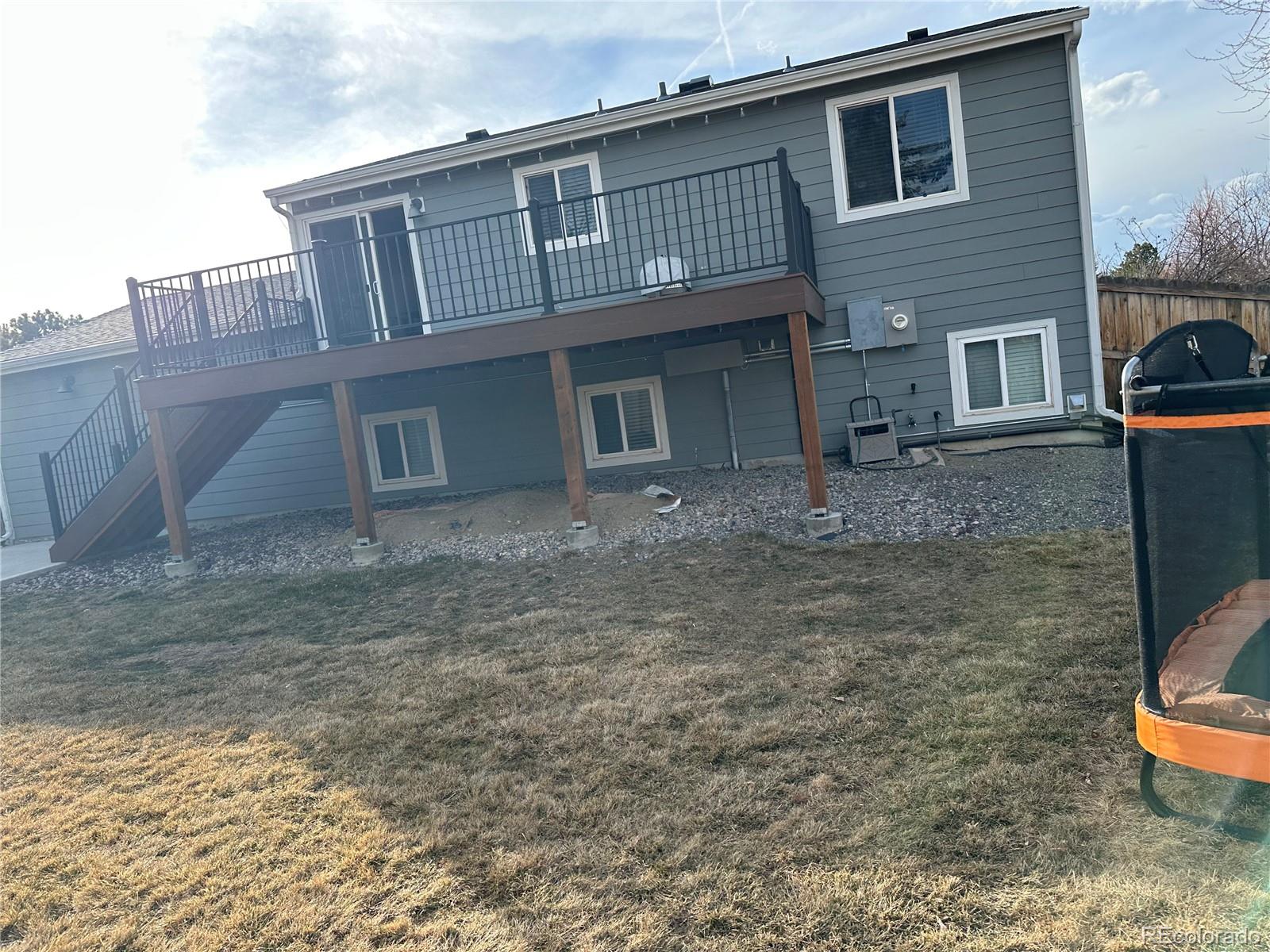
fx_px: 881
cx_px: 635
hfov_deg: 71.6
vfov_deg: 56.8
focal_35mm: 24
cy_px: 476
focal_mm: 6.86
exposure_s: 1/1453
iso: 80
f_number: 1.78
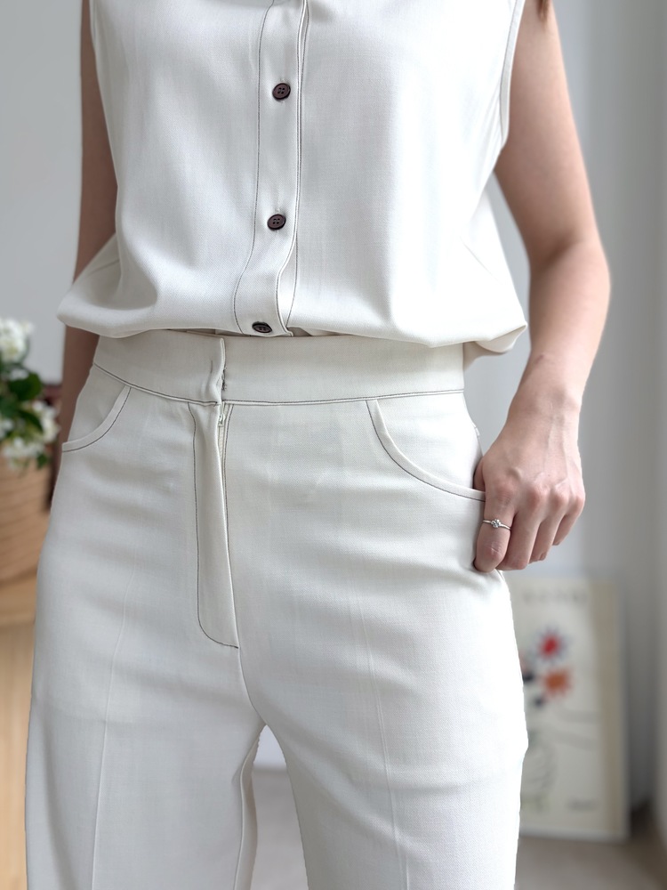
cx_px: 334
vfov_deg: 67.3
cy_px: 445
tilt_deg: -0.8
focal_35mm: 26
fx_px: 668
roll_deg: -0.7
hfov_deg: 53.1
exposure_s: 1/122
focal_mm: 5.96
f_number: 1.6
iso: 50
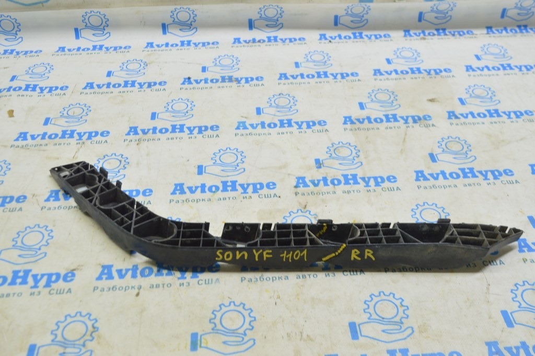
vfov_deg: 35.4
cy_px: 178
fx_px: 557
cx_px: 268
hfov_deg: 51.3
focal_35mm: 38
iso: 400
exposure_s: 1/20
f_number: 5.6
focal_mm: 25
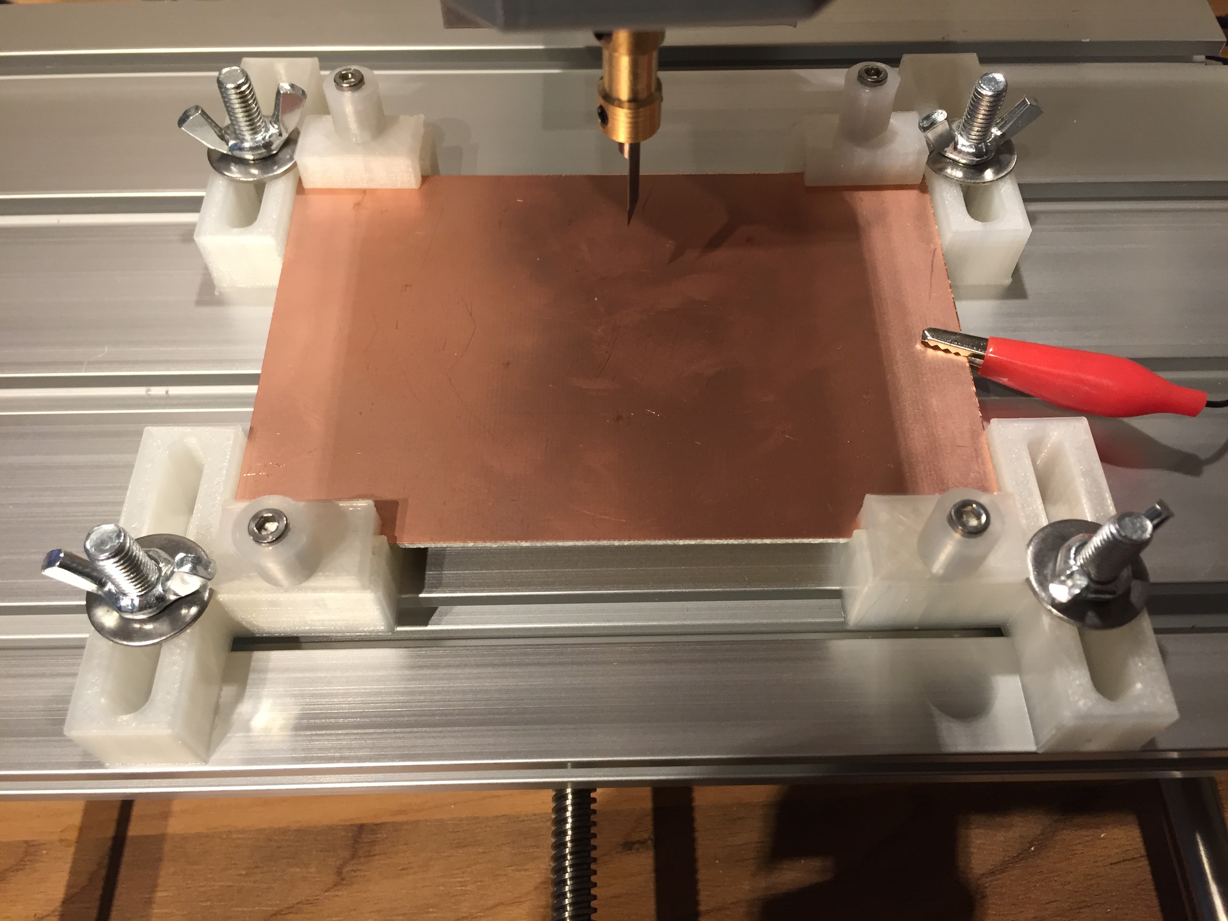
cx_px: 614
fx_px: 1029
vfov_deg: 48.2
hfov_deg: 61.7
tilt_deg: -56.1
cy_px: 460
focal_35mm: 29
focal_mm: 4.15
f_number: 2.2
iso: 100
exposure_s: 1/33
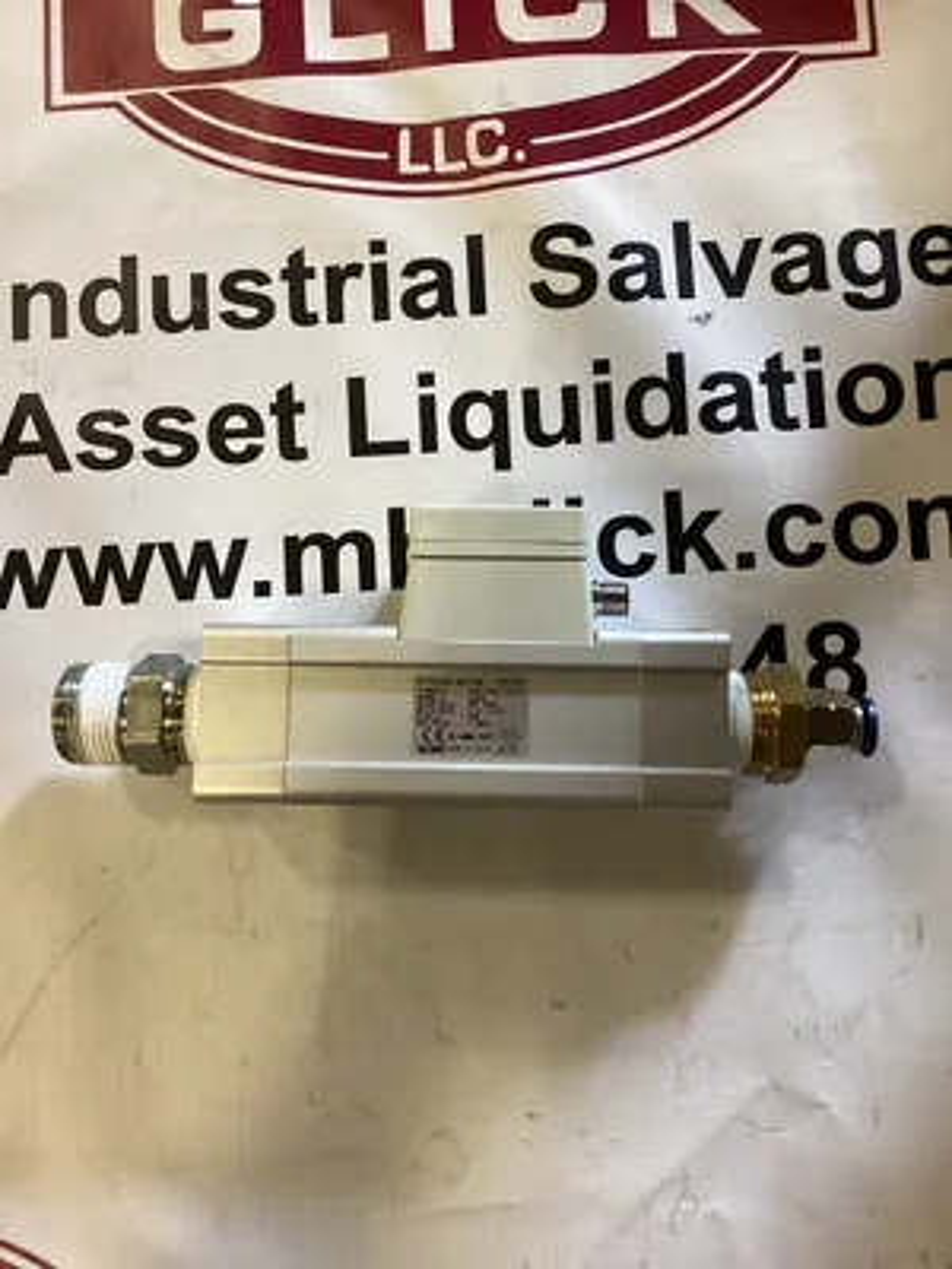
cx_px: 476
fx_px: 1137
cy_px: 634
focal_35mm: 31
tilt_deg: -83.7
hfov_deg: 45.4
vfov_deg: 58.4
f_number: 2.4
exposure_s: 1/50
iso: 250
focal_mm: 3.3
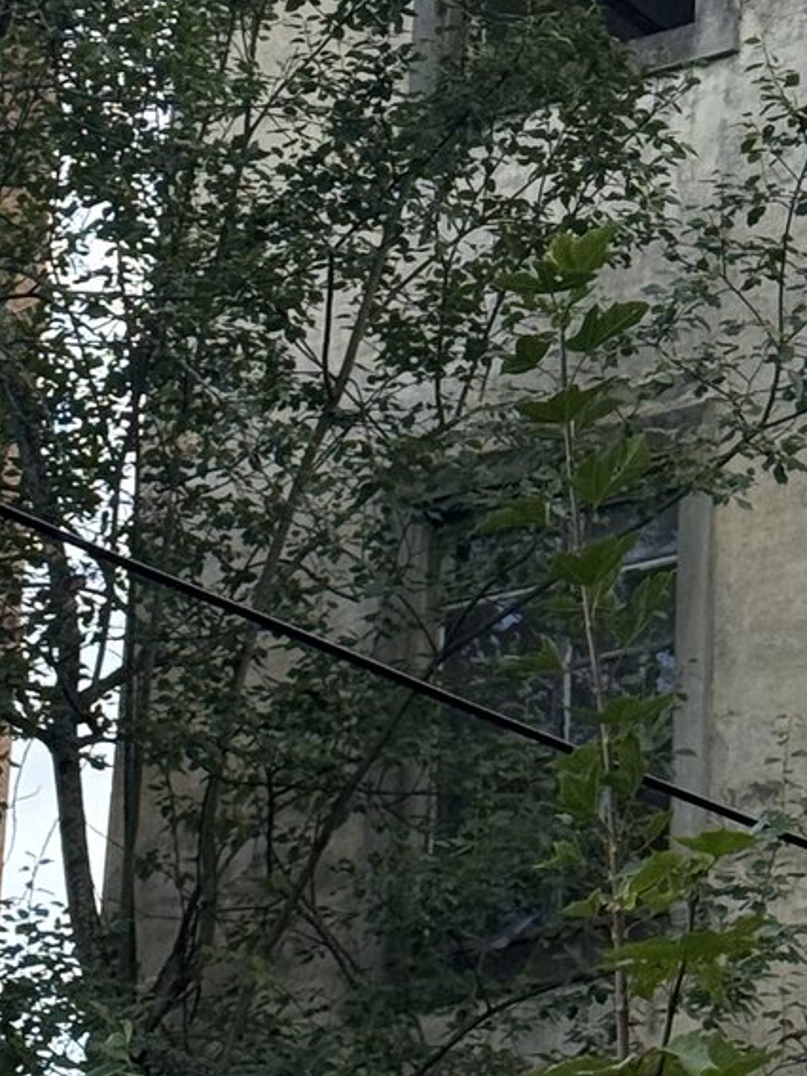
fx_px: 5253
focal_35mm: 169
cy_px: 57
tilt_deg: +29.4
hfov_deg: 8.8
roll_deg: -2.3
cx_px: 621
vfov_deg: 11.6
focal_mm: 6.76
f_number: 1.78
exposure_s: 1/1203
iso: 80
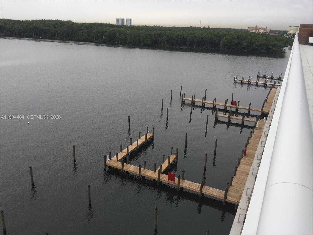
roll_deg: -3.3
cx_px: 156
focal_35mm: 29
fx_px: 262
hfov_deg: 61.7
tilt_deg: -16.7
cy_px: 118
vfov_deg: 48.2
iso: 32
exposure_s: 1/359
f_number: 2.2
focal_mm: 4.15
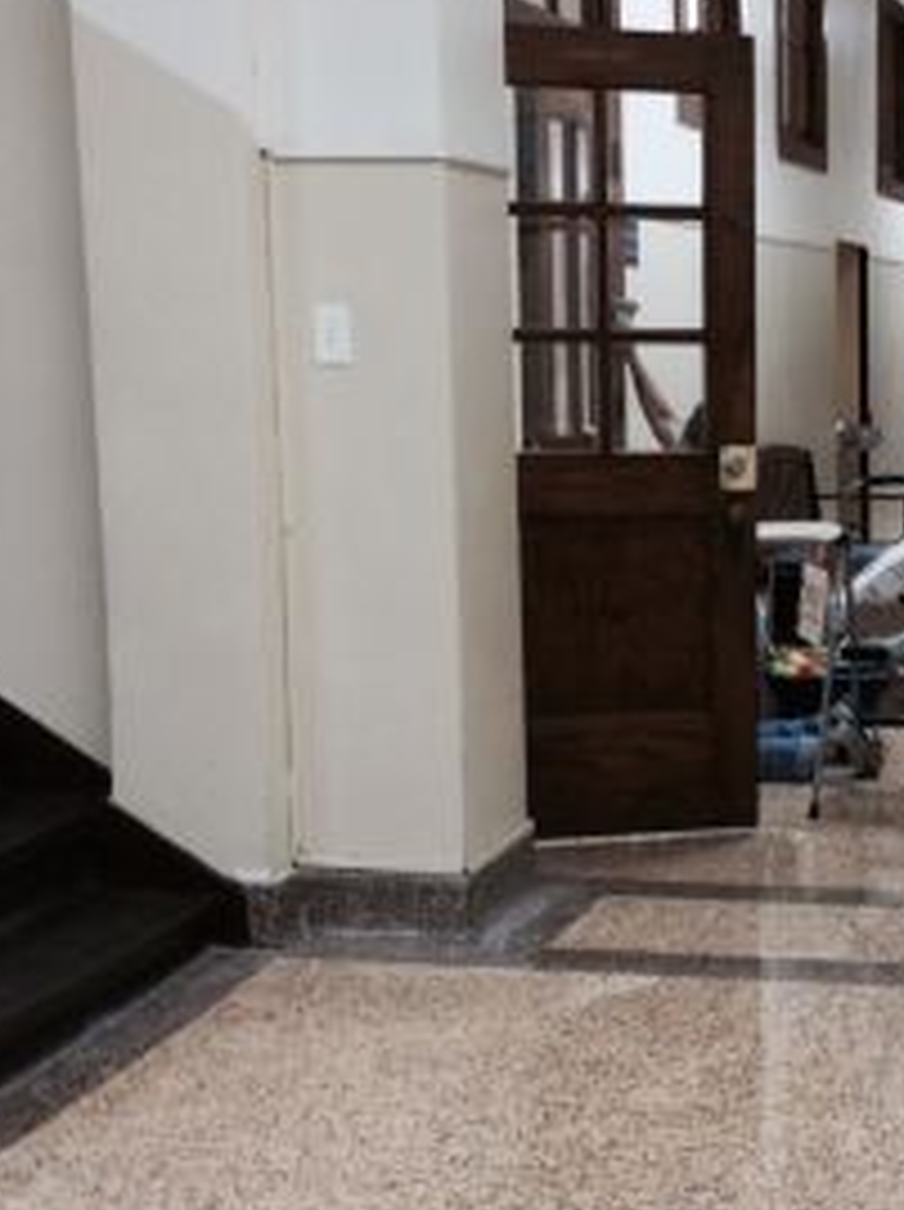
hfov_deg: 21.1
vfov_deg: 29.0
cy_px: 670
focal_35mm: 67
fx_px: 2339
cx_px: 904
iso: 100
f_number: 2.2
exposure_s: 1/30
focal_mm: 4.12
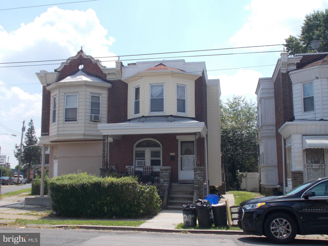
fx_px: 370
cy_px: 123
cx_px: 164
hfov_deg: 47.9
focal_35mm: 39
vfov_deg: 36.8
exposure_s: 1/125
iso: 80
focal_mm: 6.9
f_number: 9.8
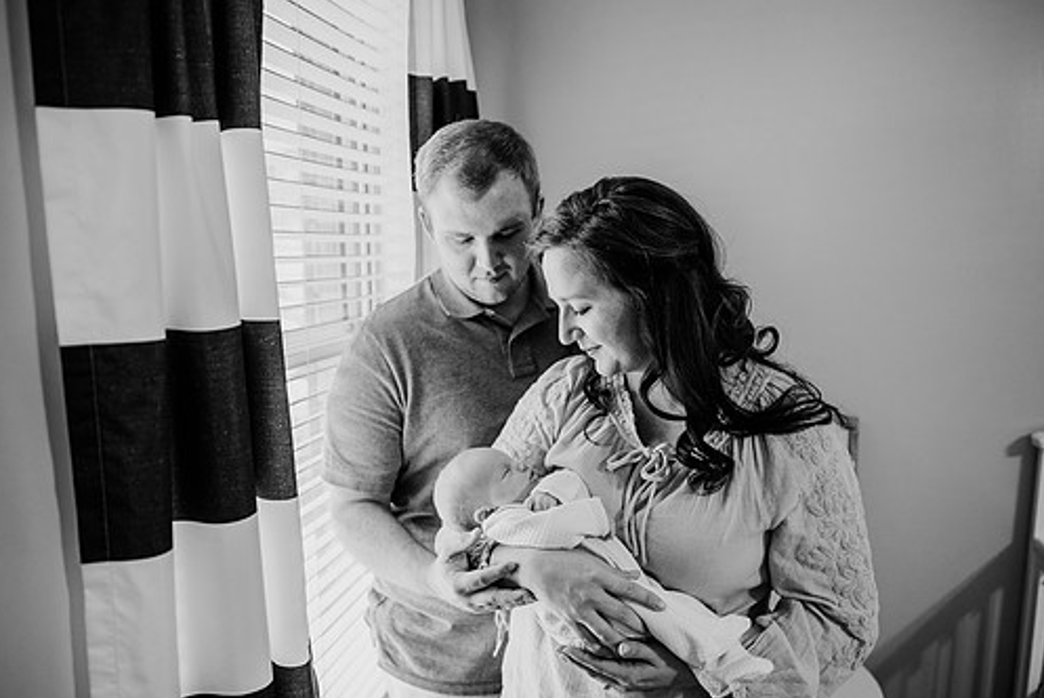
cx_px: 529
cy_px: 401
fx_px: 812
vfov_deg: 46.3
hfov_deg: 65.4
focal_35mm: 28
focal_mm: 24
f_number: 2.2
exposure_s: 1/160
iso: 500
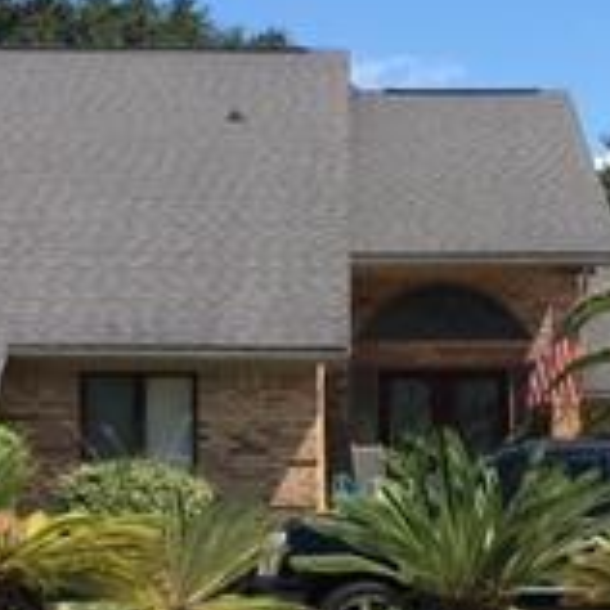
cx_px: 502
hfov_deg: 16.6
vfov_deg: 16.6
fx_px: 2073
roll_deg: +0.0
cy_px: 483
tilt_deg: +1.6
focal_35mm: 104
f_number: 2.2
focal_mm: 4.15
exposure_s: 1/1148
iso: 25
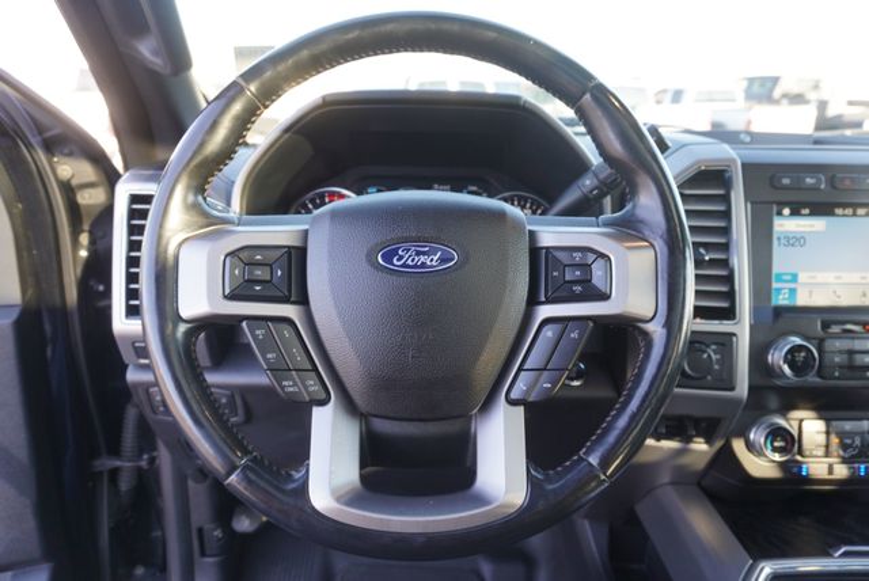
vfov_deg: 53.2
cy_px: 290
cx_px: 434
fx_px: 580
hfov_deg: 73.7
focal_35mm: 24
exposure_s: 1/60
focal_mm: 16
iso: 200
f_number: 4
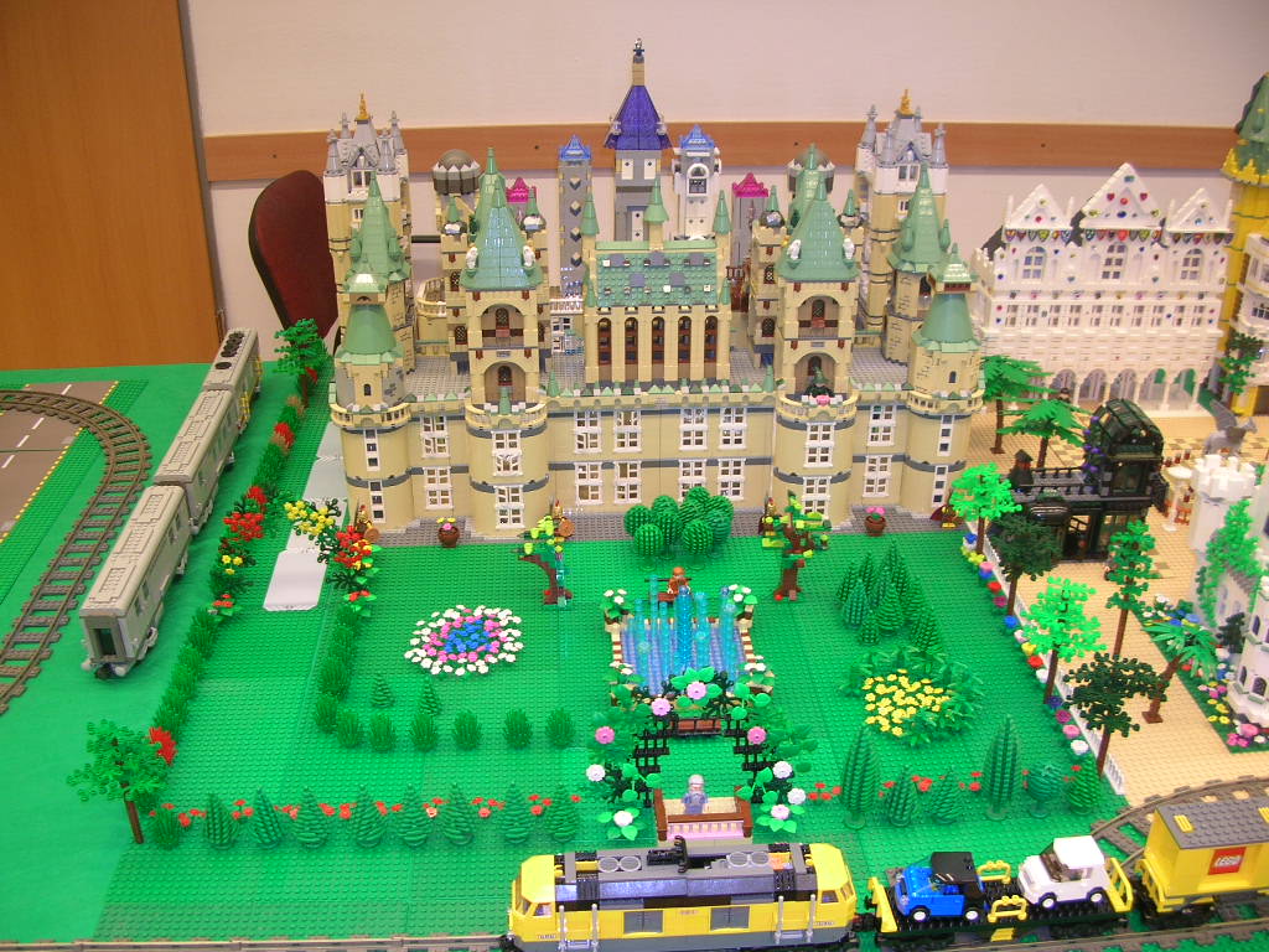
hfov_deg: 52.6
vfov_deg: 40.7
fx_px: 1283
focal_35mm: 35
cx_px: 634
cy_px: 476
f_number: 2.8
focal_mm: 5.8
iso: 50
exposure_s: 1/10.4
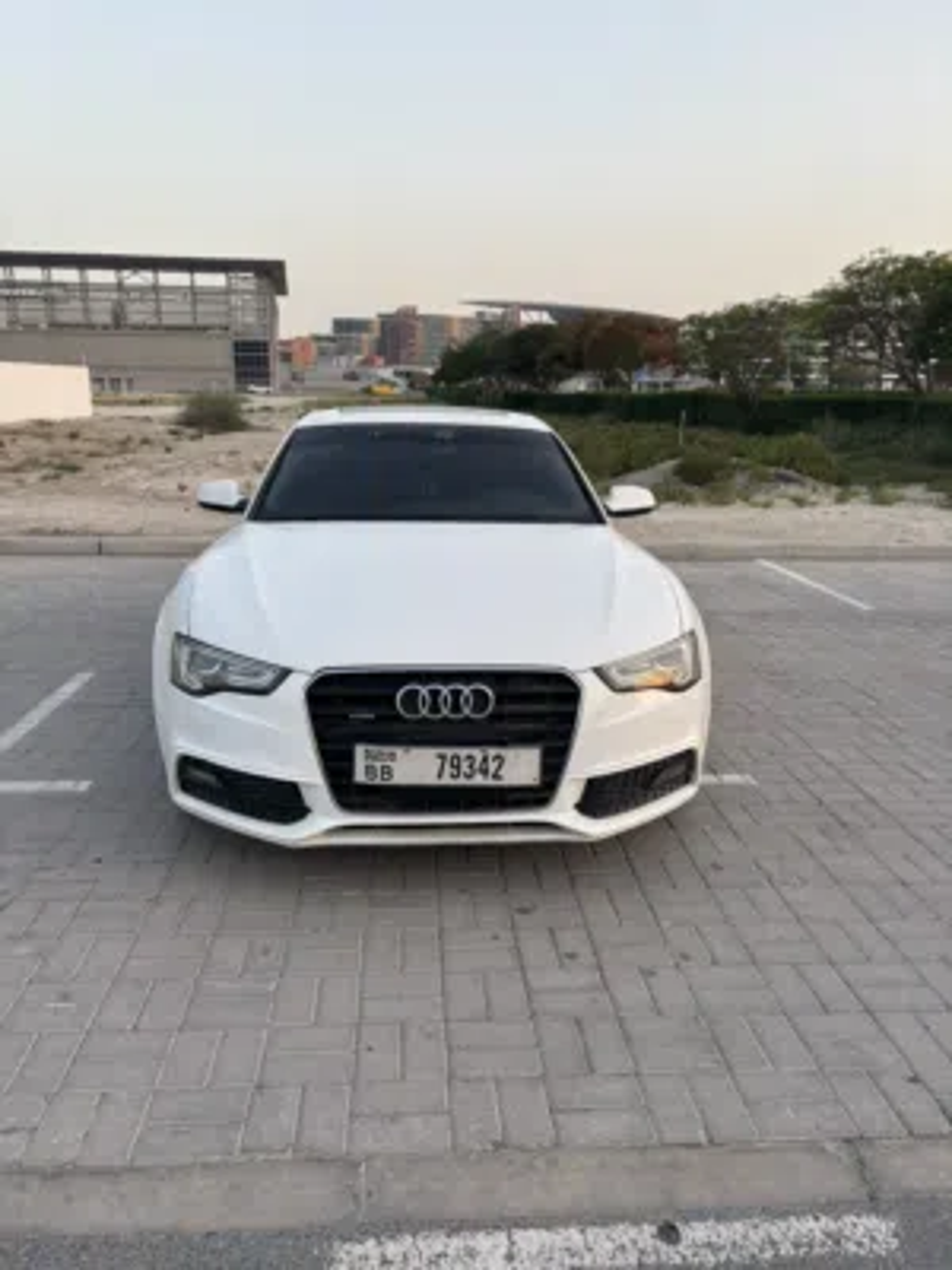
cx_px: 476
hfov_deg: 53.1
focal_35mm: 26
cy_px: 635
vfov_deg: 67.3
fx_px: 953
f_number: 1.6
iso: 40
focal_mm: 5.96
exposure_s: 1/187
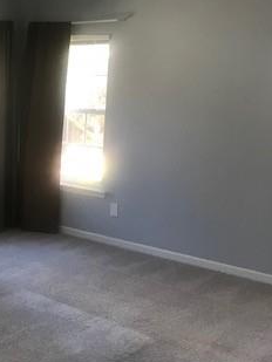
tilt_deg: -12.0
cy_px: 180
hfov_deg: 24.0
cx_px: -7
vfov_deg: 33.2
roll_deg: -1.1
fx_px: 607
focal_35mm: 58
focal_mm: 3.99
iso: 40
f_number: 1.8
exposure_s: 1/30
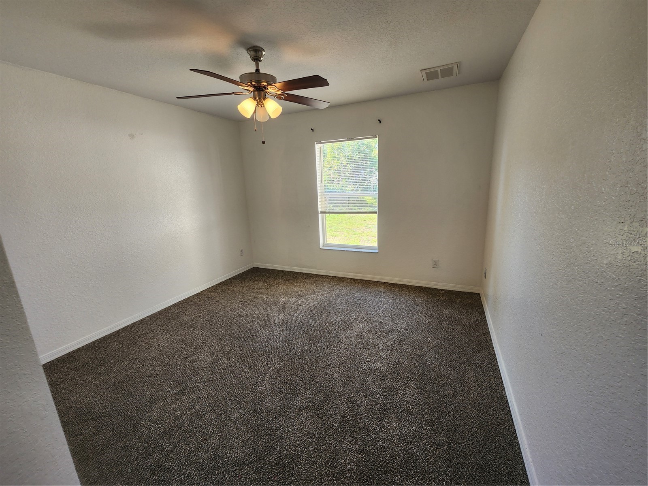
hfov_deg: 106.2
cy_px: 243
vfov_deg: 89.9
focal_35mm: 13
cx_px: 324
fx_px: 243
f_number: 2.2
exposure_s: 1/60
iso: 64
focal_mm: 2.2
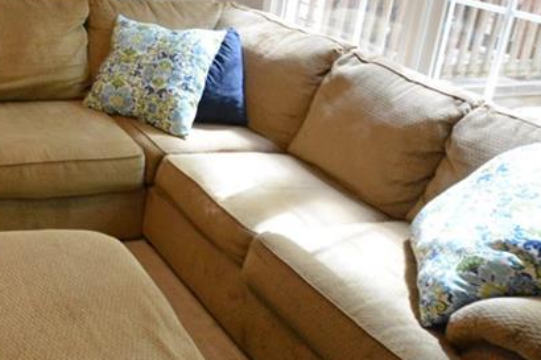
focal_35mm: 41
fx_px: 620
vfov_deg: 30.6
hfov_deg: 38.6
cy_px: 19
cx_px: -59
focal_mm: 11
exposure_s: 1/160
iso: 3200
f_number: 4
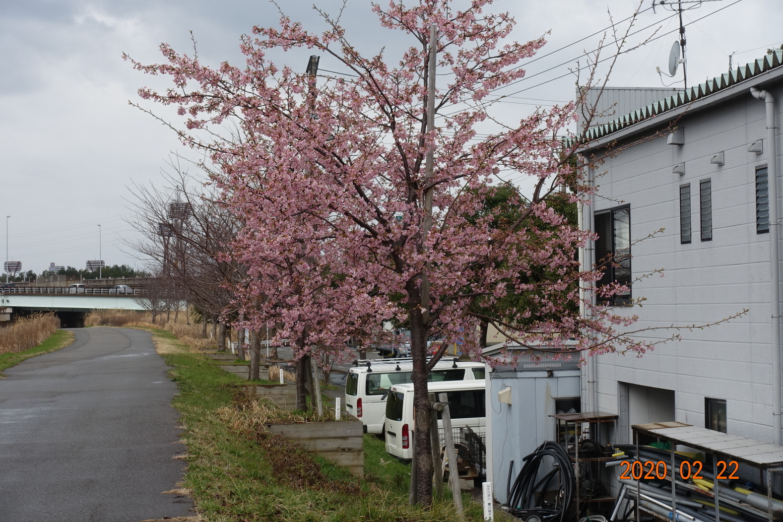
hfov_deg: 28.5
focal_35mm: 71
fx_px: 1544
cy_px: 259
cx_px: 394
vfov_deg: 19.2
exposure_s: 1/80
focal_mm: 25.7
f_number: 11
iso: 125
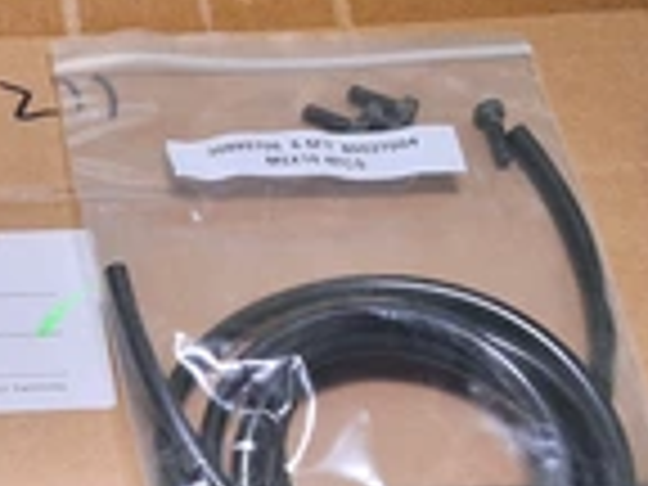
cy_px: 464
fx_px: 1460
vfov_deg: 18.5
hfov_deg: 23.8
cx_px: -27
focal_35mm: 78
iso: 40
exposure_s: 1/120
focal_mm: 2.91
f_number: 1.9
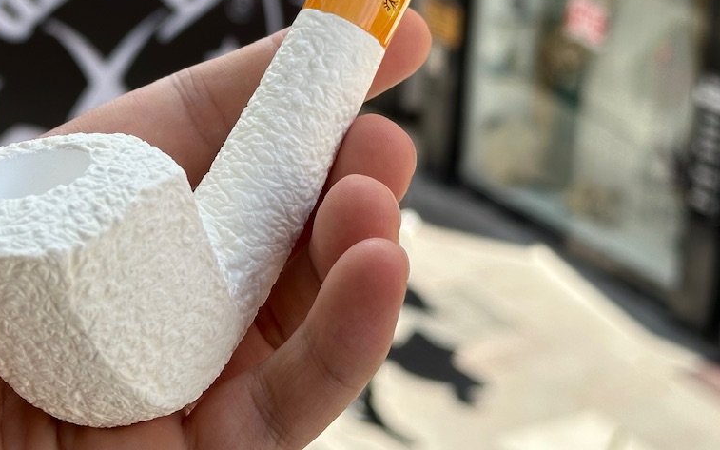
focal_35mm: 86
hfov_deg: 24.0
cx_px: 248
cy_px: 77
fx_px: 1687
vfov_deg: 15.1
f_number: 1.78
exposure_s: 1/1062
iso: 64
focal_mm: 6.86
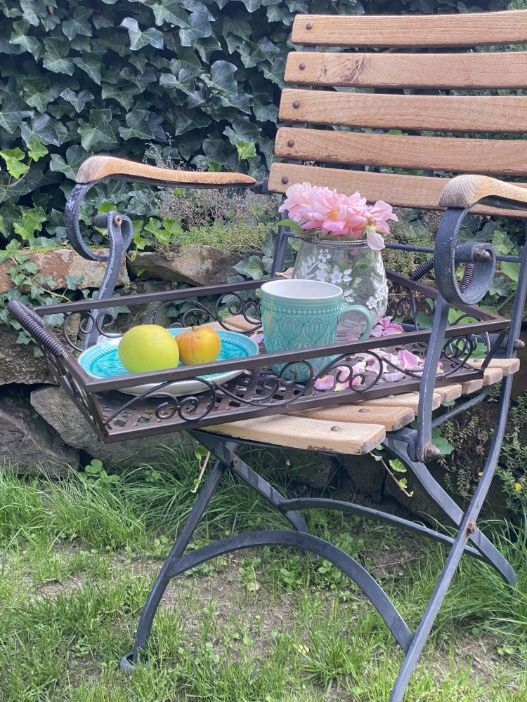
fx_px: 1056
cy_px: 351
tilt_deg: -14.4
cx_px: 264
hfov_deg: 28.0
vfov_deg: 36.8
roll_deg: -0.4
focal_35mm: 52
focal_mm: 6
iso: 20
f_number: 2
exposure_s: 1/132
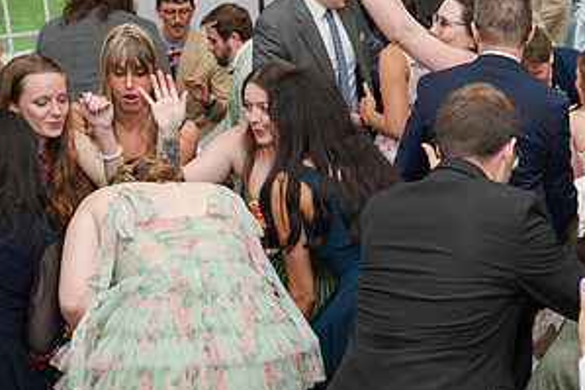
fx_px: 1104
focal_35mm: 68
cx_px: 550
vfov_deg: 20.0
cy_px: 247
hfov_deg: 28.3
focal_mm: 35
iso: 800
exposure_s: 1/200
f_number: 3.2
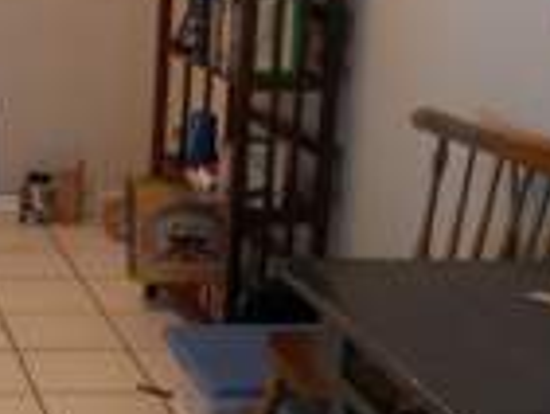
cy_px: 80
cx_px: -207
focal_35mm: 85
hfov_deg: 20.5
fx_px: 1352
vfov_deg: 17.2
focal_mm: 4.5
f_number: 3.3
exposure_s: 1/30
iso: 220
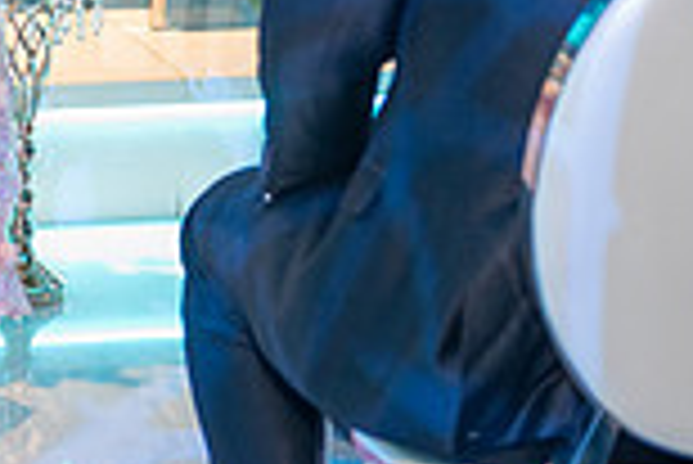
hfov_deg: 10.9
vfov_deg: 7.5
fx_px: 3487
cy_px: -74
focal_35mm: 181
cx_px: -356
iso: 1600
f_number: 2.8
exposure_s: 1/125
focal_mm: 48
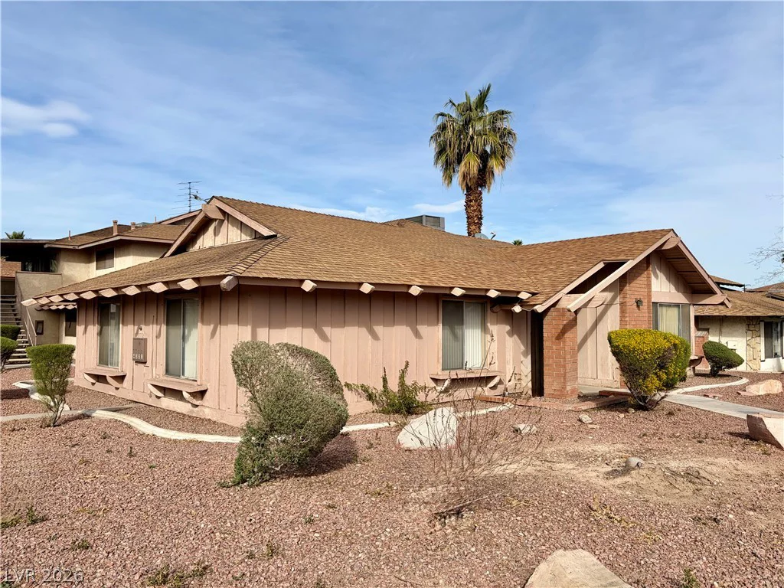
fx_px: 589
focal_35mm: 26
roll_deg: +0.2
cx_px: 392
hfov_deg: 67.3
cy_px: 294
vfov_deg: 53.1
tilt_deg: +2.6
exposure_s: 1/4608
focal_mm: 5.96
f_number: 1.6
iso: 50
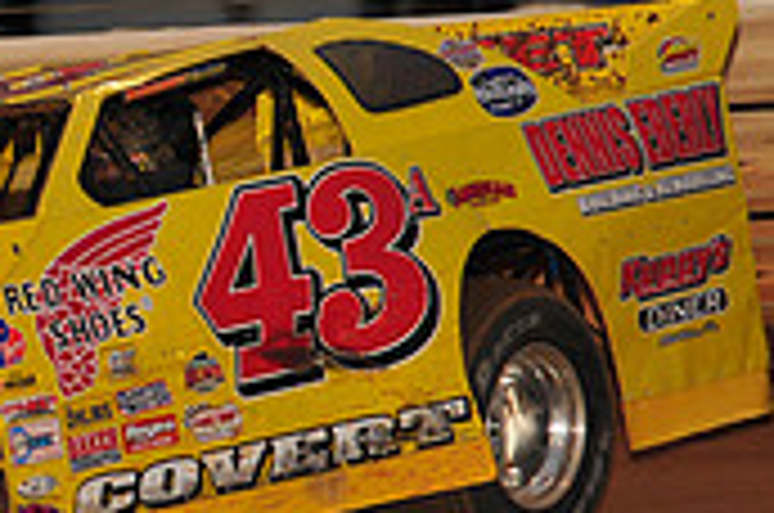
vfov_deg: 2.4
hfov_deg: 3.6
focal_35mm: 574
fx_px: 12318
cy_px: 382
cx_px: -202
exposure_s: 1/320
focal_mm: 170
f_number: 6.3
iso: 800
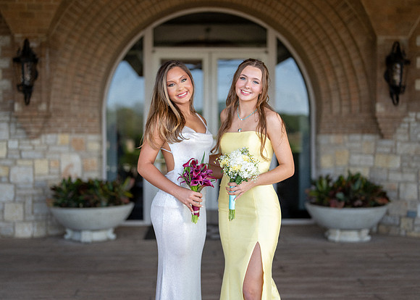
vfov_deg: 25.2
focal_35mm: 56
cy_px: 152
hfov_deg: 34.8
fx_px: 670
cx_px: 219
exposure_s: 1/1250
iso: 160
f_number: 1.4
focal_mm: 50
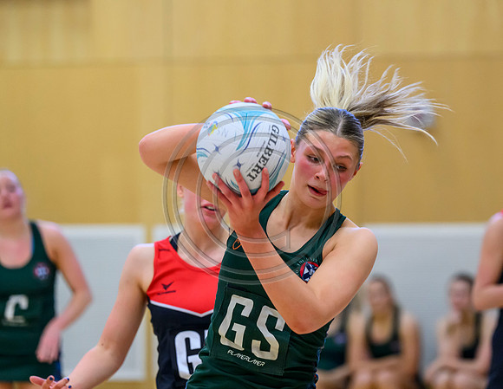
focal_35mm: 220
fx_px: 3230
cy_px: 145
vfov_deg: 6.9
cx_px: 295
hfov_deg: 8.9
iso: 4000
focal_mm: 155
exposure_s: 1/1000
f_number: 3.2
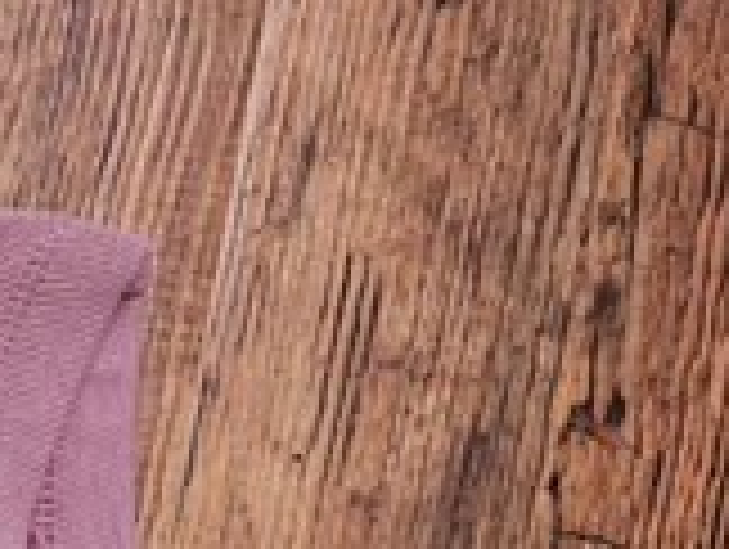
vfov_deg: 16.2
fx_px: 1856
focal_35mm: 88
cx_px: -648
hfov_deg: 17.3
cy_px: 632
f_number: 1.8
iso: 400
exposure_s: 1/100
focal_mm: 5.4
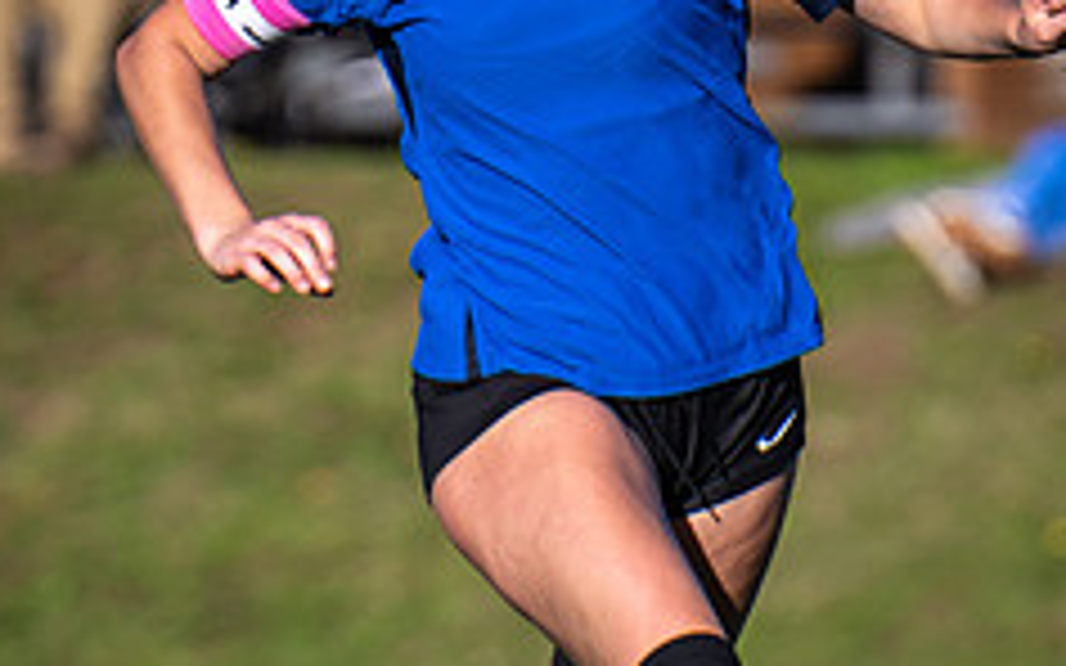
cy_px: 501
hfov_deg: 1.4
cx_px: 576
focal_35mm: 1473
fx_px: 42783
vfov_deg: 0.9
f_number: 5.6
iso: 220
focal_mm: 400
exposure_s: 1/1000
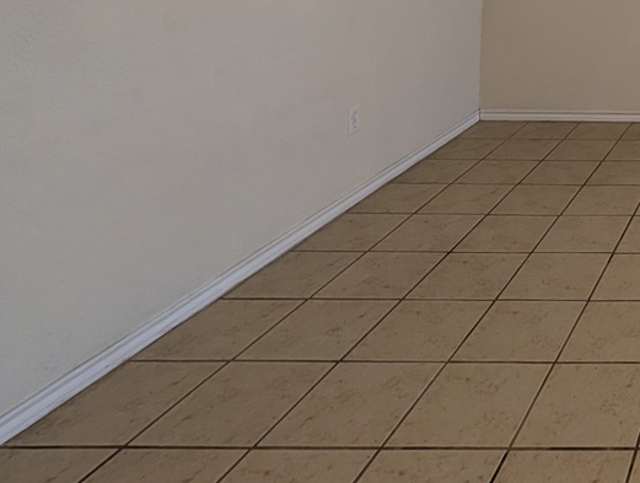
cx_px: 803
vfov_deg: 33.5
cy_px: -119
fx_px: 611
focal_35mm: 33
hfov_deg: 37.8
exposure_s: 1/120
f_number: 1.7
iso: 99
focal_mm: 2.02
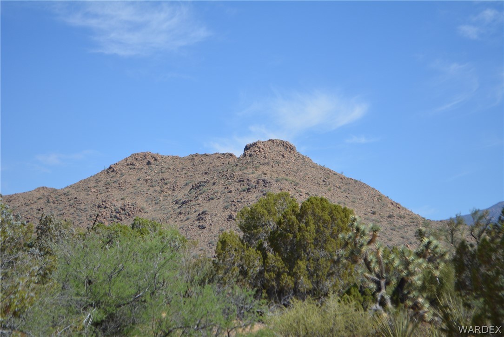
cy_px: 168
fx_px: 1156
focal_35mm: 82
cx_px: 252
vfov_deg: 16.6
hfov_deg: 24.6
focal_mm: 55
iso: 400
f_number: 6.3
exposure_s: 1/1600
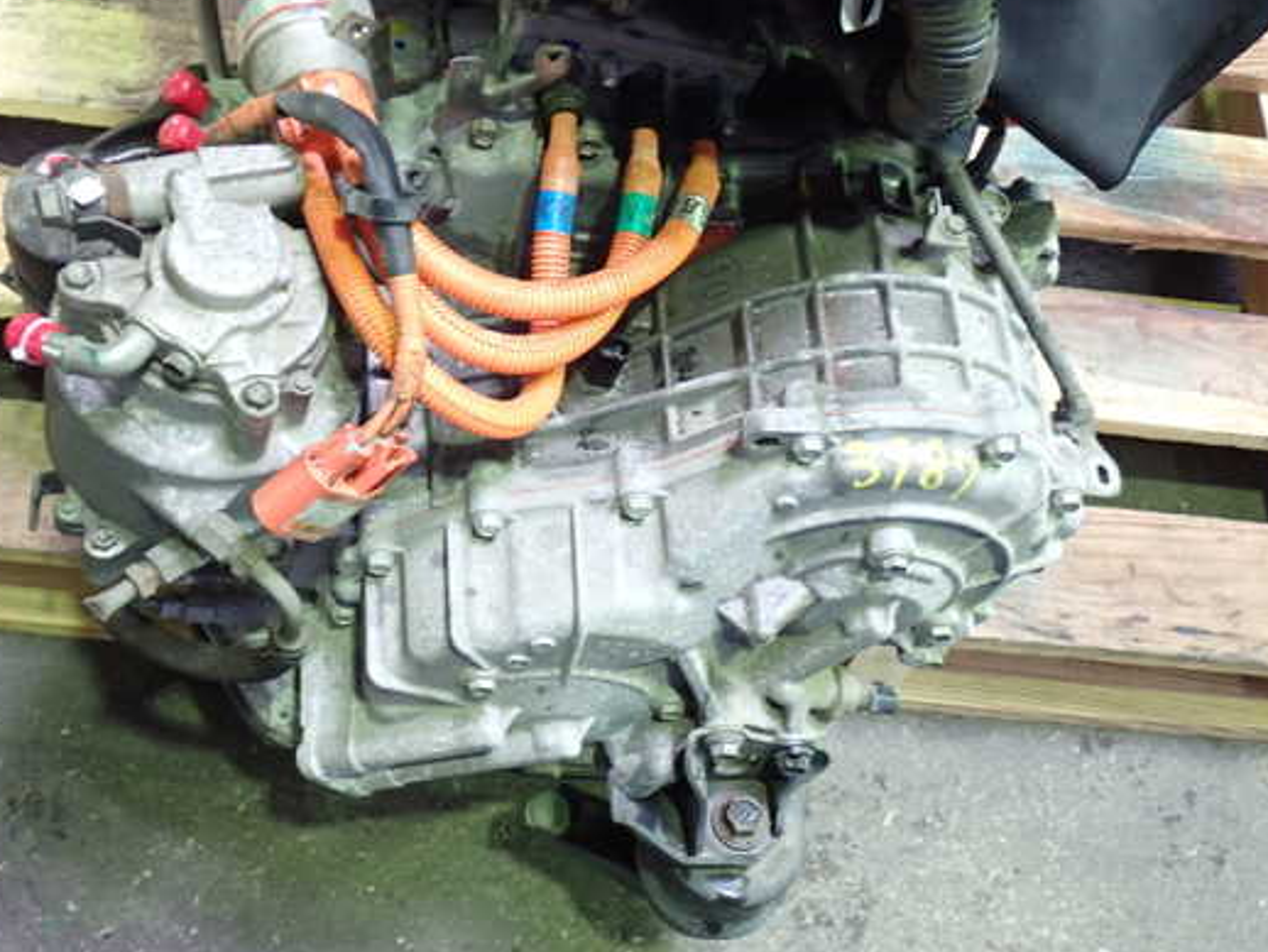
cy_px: 492
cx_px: 580
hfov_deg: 42.9
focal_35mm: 44
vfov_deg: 32.9
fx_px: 1612
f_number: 2.7
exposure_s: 1/25
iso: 800
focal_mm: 6.83
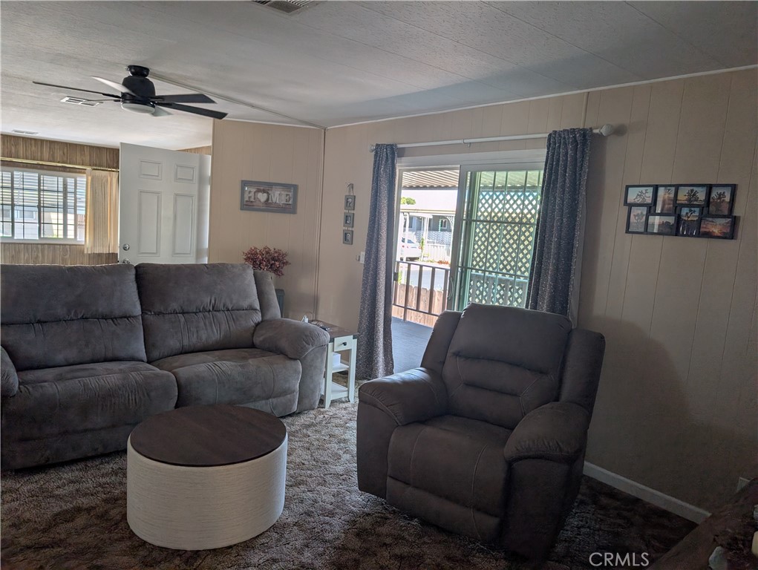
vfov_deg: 56.9
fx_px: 526
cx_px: 379
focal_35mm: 24
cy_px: 285
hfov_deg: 71.5
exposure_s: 1/134
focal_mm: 6.9
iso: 22
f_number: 1.68
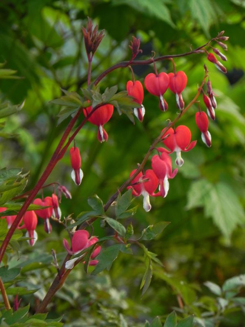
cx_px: 122
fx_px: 2746
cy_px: 164
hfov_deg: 5.1
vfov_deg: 6.8
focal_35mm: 291
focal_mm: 51.8
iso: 160
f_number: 5
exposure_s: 1/15
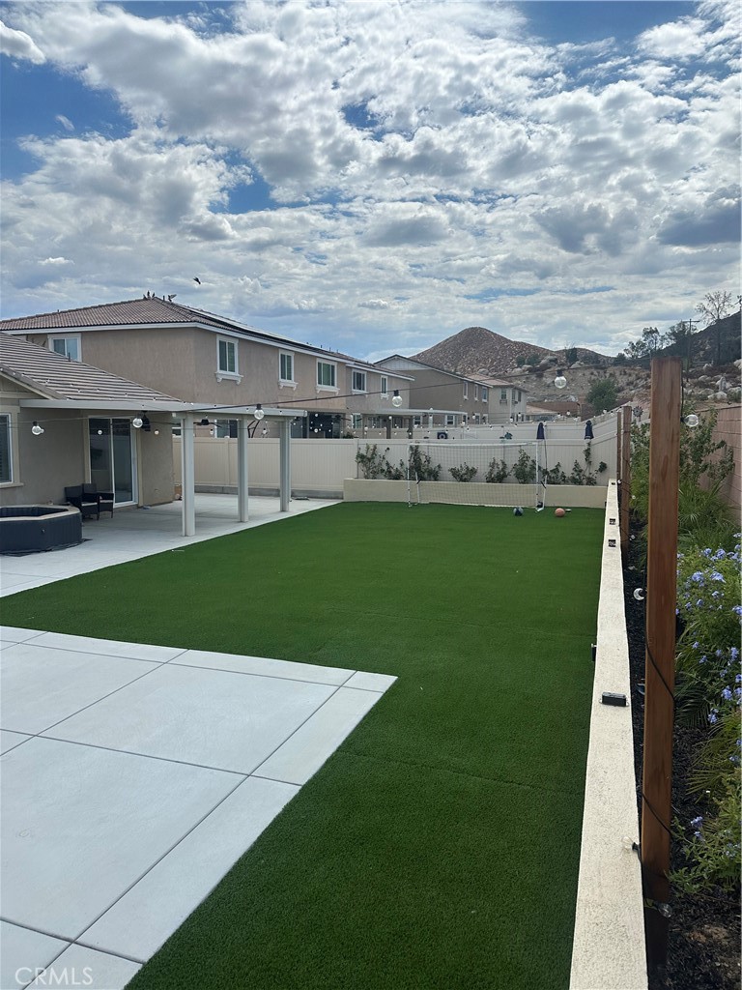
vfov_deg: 71.6
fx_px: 686
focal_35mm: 24
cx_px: 371
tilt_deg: -3.7
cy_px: 495
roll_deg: +1.2
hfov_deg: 56.8
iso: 80
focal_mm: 6.86
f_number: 1.78
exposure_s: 1/8929
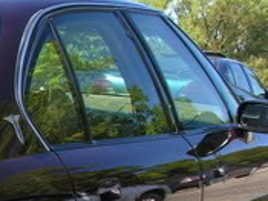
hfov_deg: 11.4
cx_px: -228
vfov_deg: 9.1
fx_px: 1238
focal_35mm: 160
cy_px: 292
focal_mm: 8.9
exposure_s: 1/130
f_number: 4.5
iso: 50
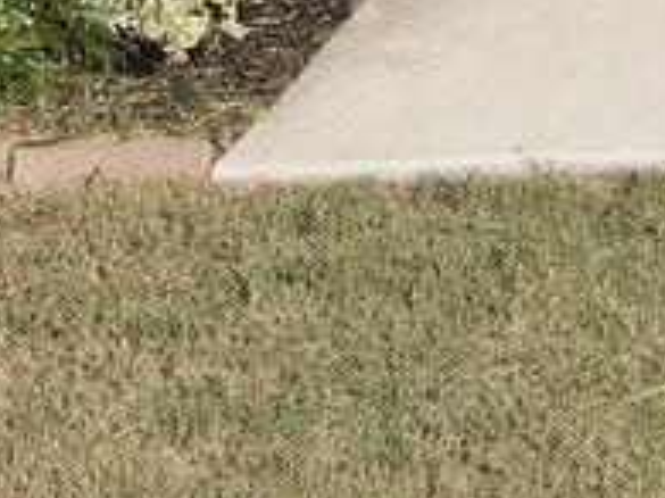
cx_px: 1722
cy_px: -1218
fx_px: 3398
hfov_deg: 9.6
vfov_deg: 7.1
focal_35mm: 177
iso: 100
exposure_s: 1/50
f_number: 2.8
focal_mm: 4.5
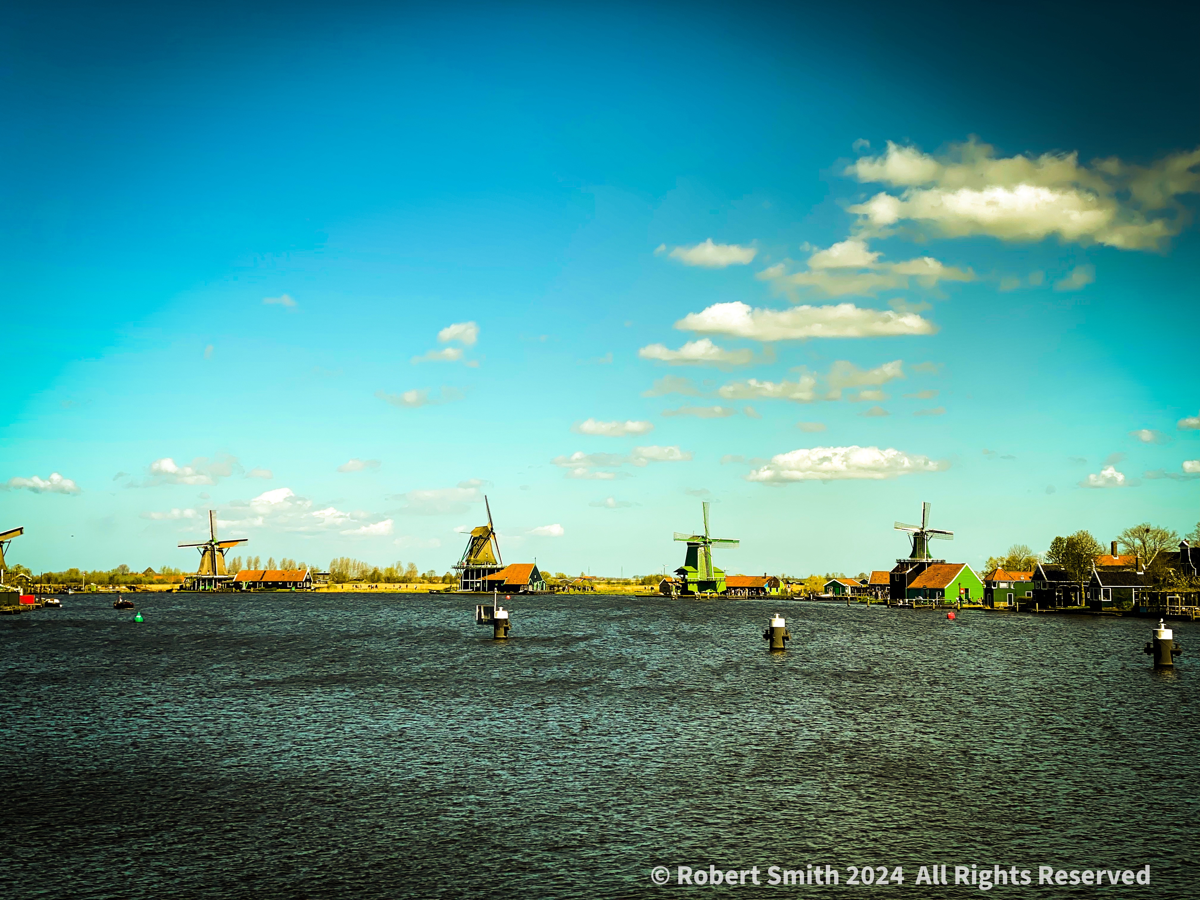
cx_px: 600
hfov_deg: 36.8
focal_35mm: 52
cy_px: 450
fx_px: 1803
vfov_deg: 28.0
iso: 20
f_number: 2
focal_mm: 6
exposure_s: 1/1900
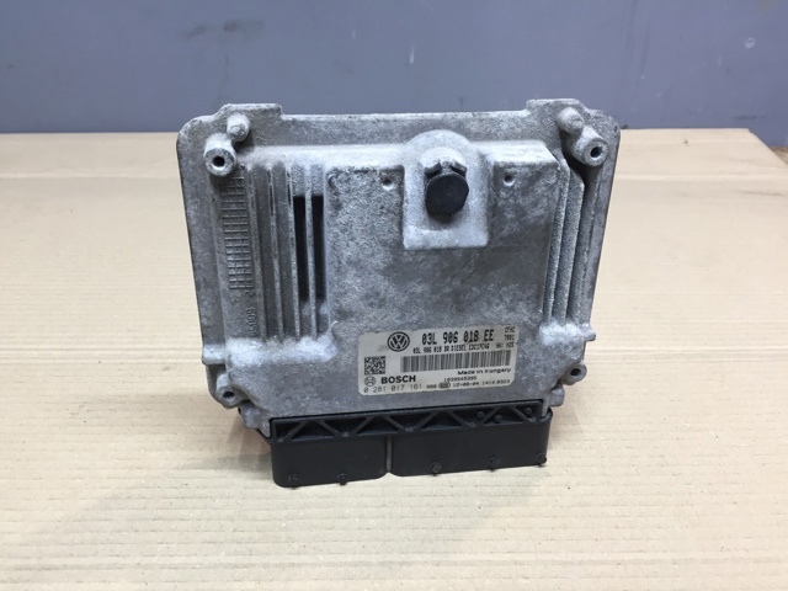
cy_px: 296
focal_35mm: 29
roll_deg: -1.4
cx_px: 394
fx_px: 660
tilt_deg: -26.6
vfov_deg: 48.2
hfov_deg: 61.7
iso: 80
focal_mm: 4.15
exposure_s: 1/33
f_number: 2.2
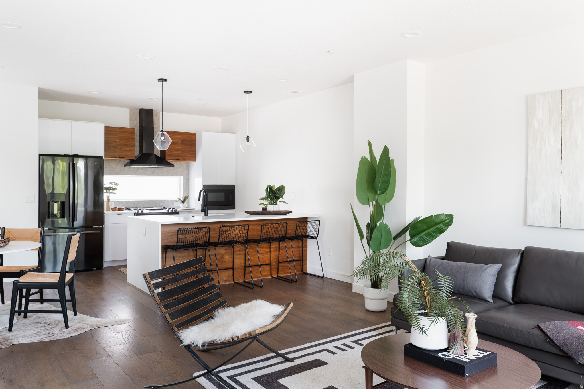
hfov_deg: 66.0
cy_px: 194
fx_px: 449
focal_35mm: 28
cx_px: 292
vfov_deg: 46.8
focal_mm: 27.7
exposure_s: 1
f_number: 10
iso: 100
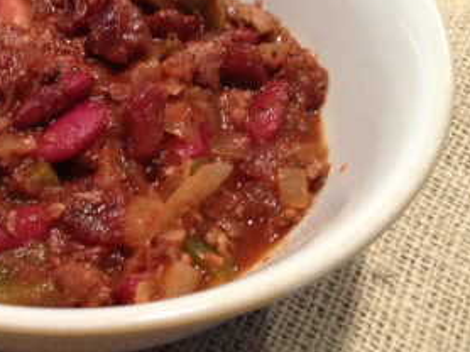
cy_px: 128
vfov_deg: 23.2
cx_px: 74
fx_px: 855
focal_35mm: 63
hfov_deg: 29.8
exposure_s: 1/20
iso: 250
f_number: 2.4
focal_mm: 4.3
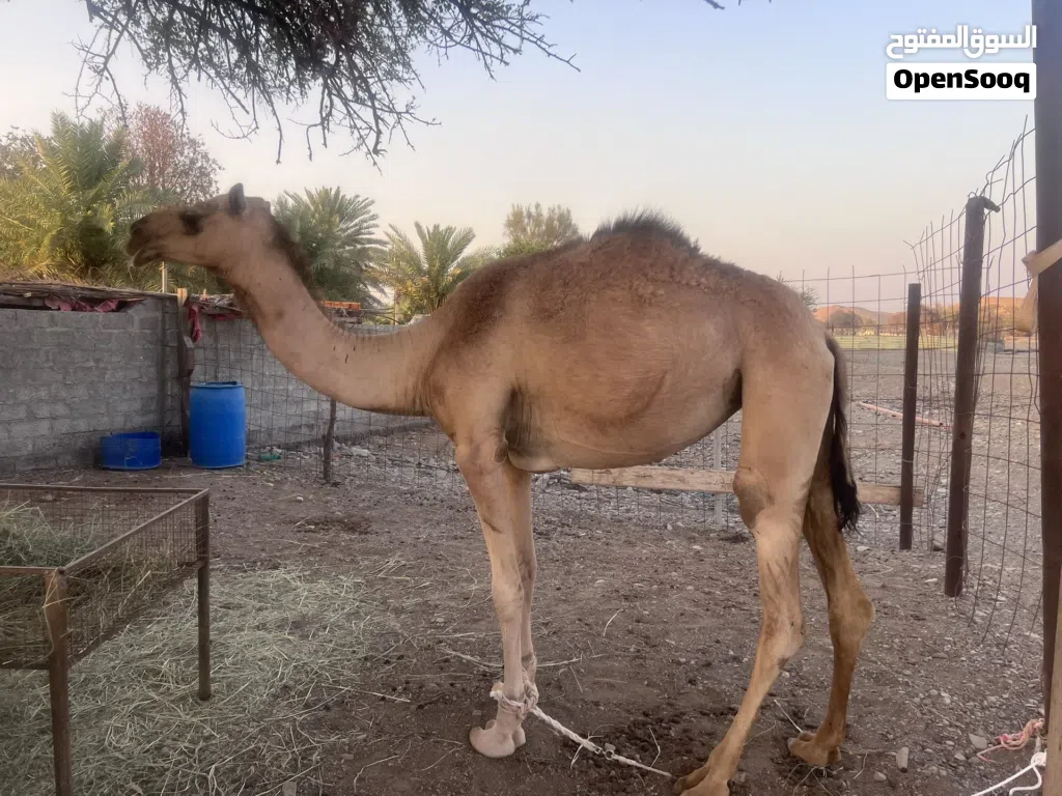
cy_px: 398
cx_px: 531
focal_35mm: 26
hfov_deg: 67.3
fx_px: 798
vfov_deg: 53.1
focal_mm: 5.7
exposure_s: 1/471
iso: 50
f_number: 1.5
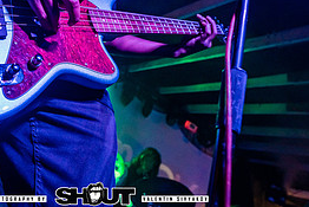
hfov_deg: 58.6
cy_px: 8
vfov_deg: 38.4
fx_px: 266
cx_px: 98
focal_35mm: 31
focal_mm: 14
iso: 1000
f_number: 2.8
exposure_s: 1/250
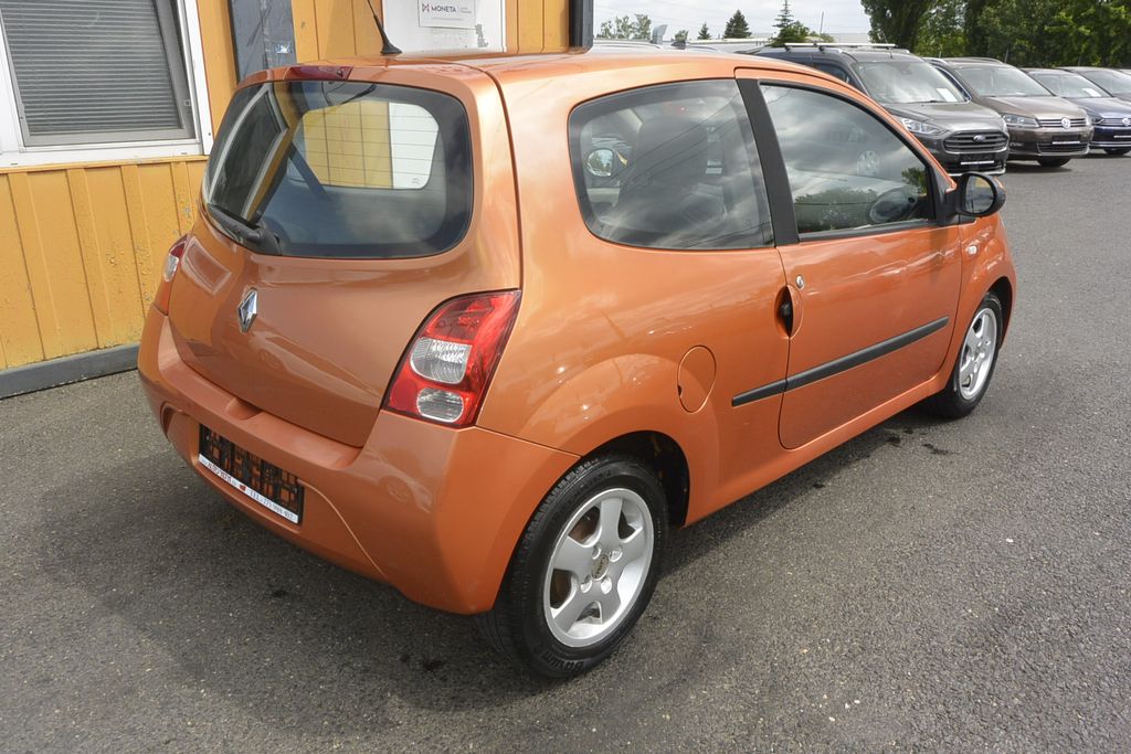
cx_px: 566
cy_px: 377
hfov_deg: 67.4
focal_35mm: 27
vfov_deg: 47.9
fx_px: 848
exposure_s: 1/250
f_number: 8
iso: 160
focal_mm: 10
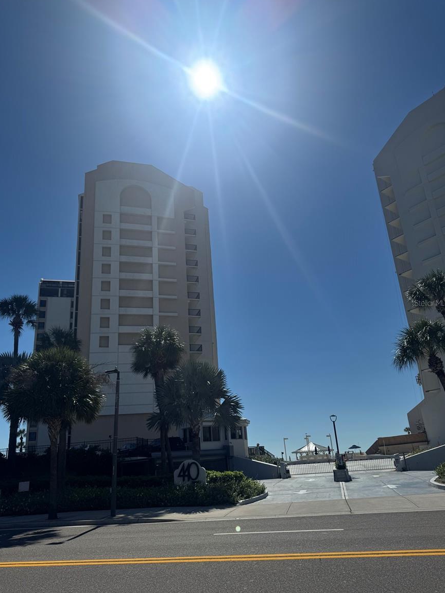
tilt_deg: +20.0
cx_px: 219
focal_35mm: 25
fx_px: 429
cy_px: 303
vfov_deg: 69.4
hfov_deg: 54.9
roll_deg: +4.9
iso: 50
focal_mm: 6.76
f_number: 1.78
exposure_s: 1/12346
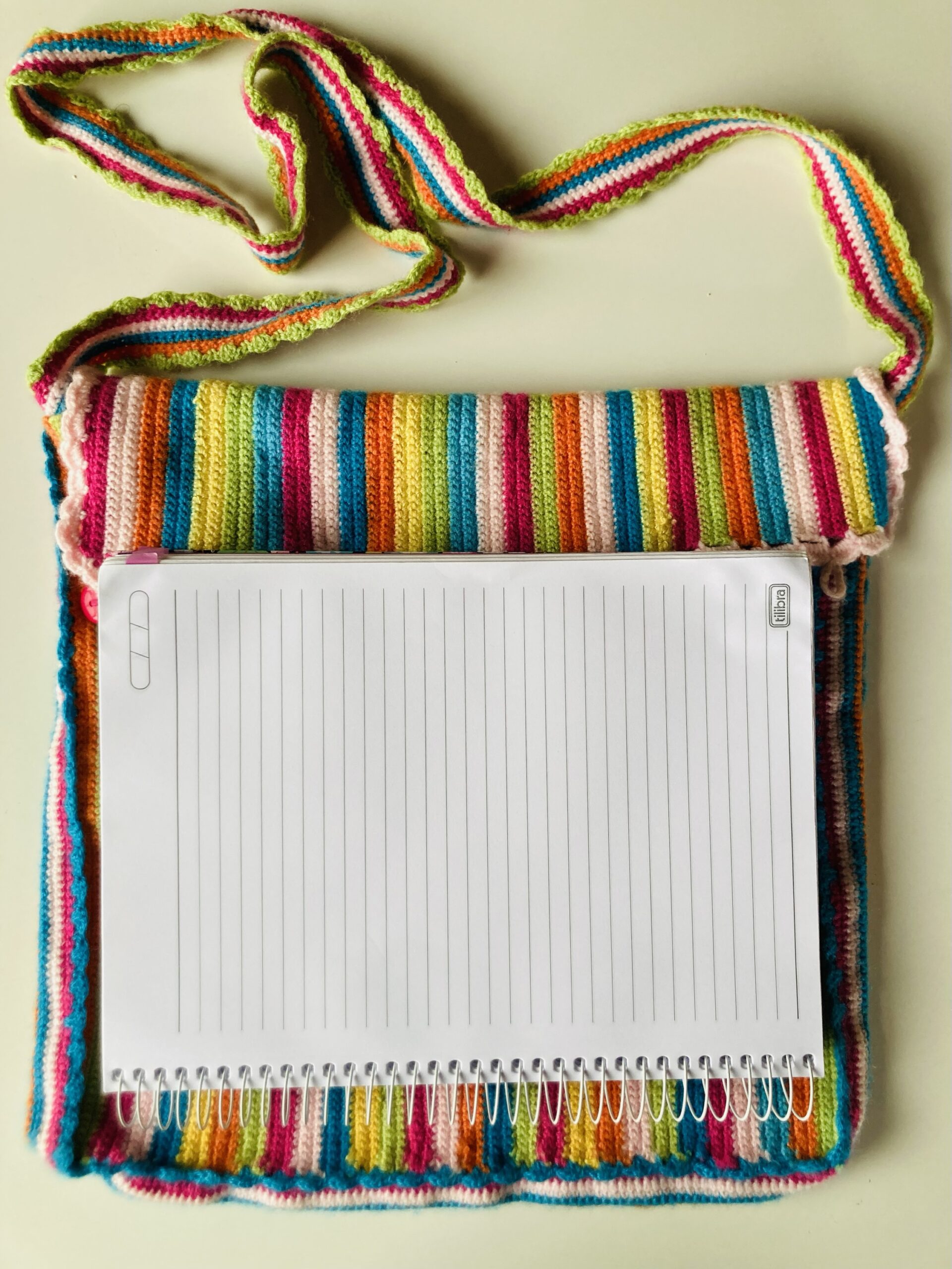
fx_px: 1027
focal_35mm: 28
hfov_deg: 49.7
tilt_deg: -86.8
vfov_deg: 63.4
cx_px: 476
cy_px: 634
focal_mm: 3.99
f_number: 1.8
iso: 80
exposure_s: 1/89
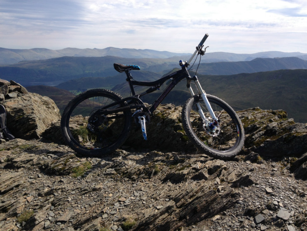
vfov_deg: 40.7
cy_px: 116
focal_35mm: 35
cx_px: 154
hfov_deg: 52.6
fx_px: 310
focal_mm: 4.28
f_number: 2.4
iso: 50
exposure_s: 1/1623
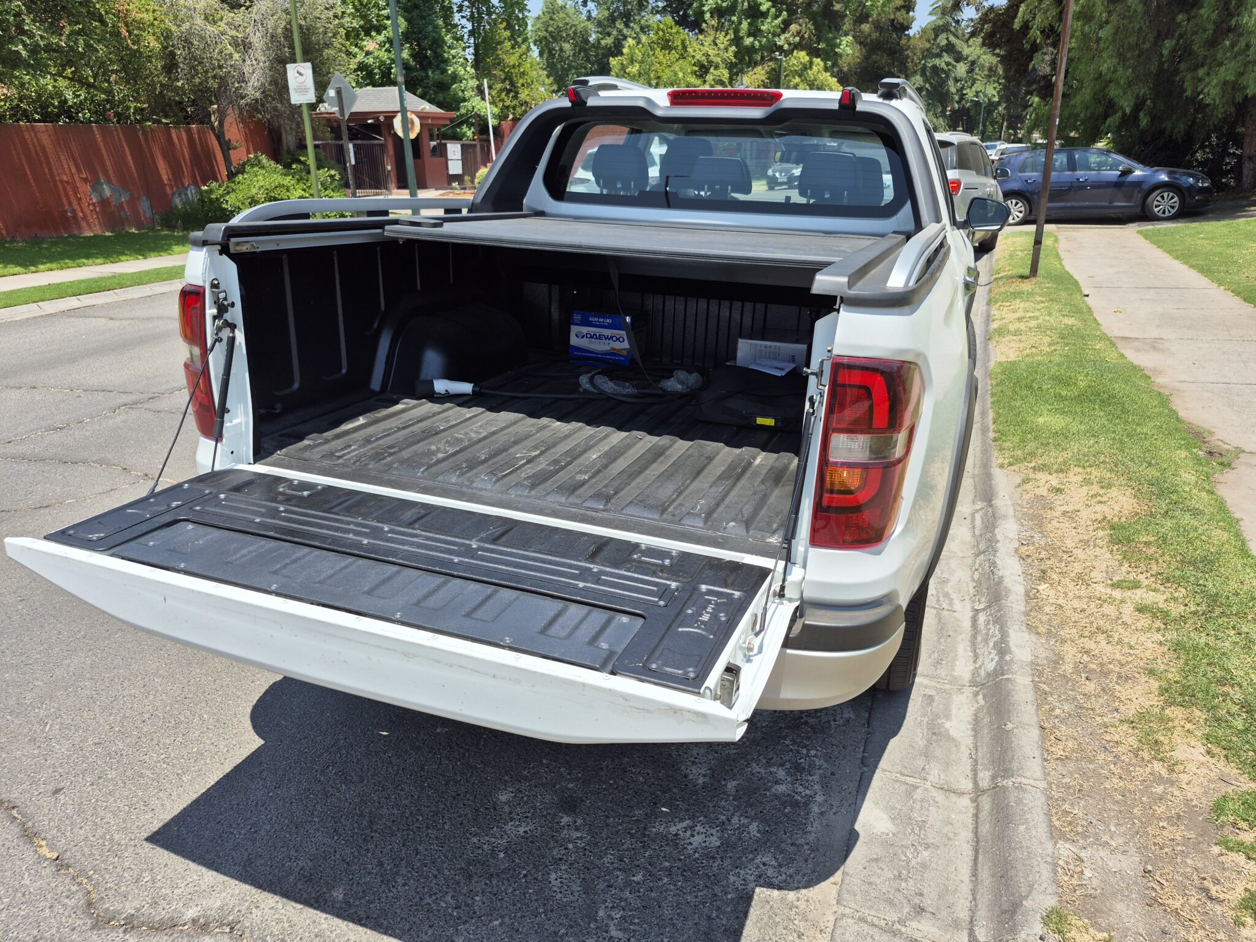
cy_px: 471
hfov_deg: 73.9
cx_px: 628
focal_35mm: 23
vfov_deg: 58.9
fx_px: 835
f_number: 1.8
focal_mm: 5.4
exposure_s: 1/1532
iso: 25
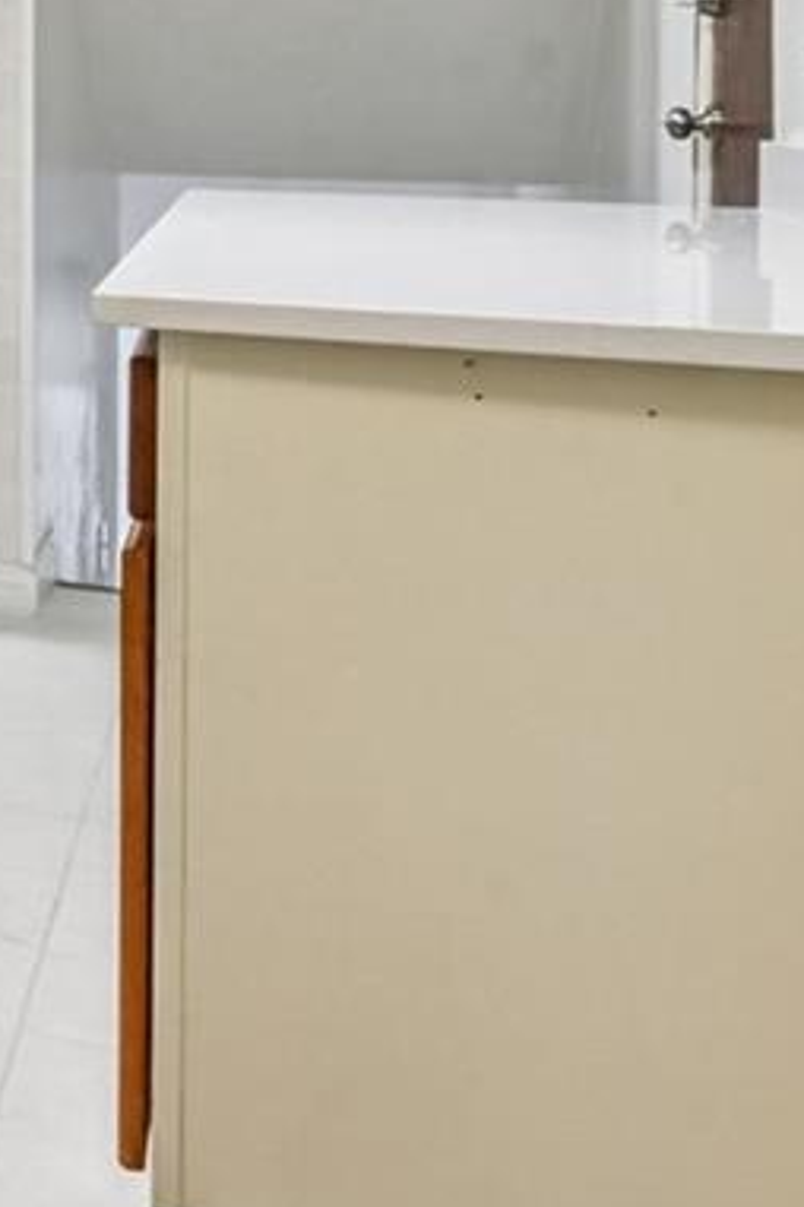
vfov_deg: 30.0
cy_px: 41
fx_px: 2110
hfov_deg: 12.3
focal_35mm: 63
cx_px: -1466
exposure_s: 1/13
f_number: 11
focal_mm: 15
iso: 400
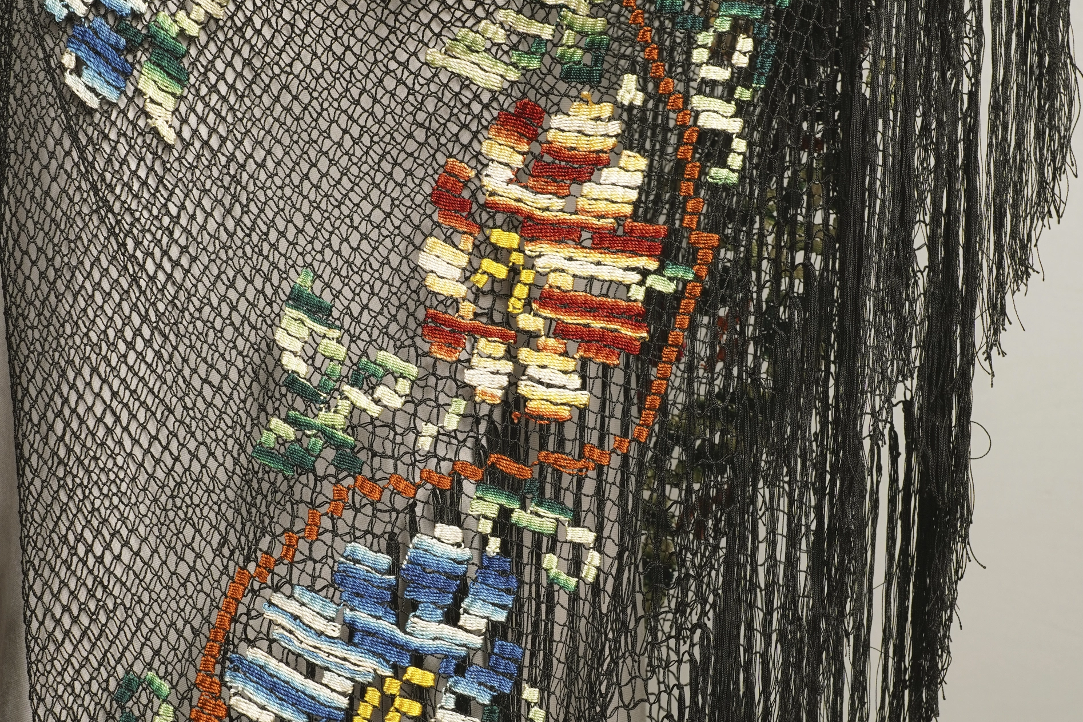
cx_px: 547
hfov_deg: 27.7
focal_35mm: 73
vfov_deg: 18.6
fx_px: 2196
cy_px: 482
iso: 320
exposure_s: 1/15
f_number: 8
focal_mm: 32
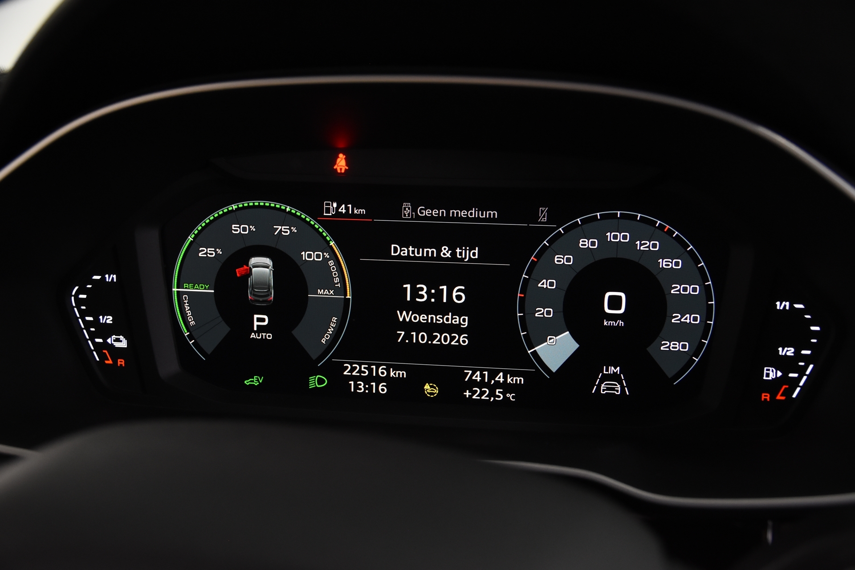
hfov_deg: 46.4
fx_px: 997
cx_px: 428
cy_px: 285
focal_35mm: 42
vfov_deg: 31.9
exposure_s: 1/80
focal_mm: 28
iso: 1600
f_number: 4.5
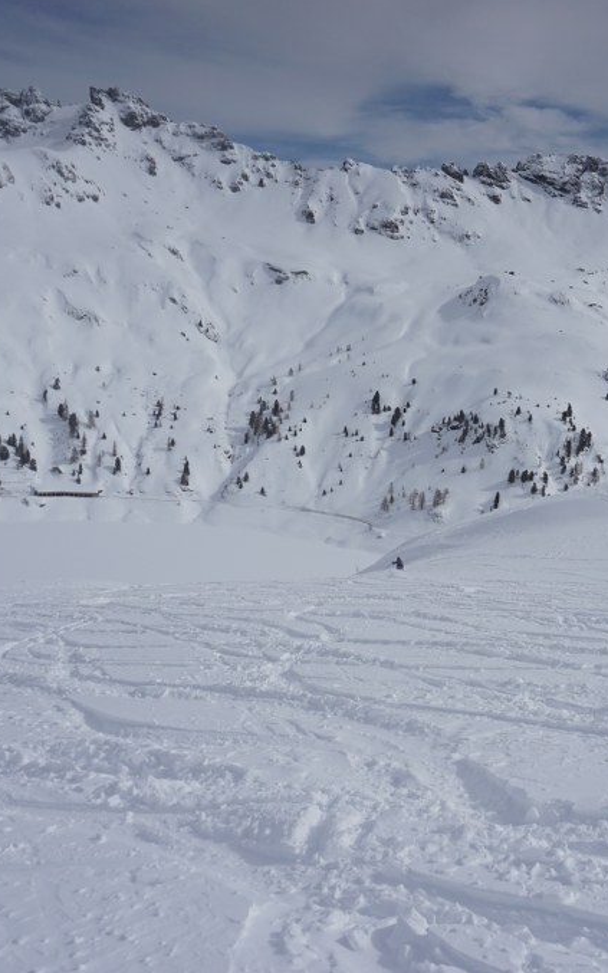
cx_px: 441
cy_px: 486
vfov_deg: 52.8
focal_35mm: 37
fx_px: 981
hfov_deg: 33.9
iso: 100
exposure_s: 1/3200
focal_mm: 16
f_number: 5
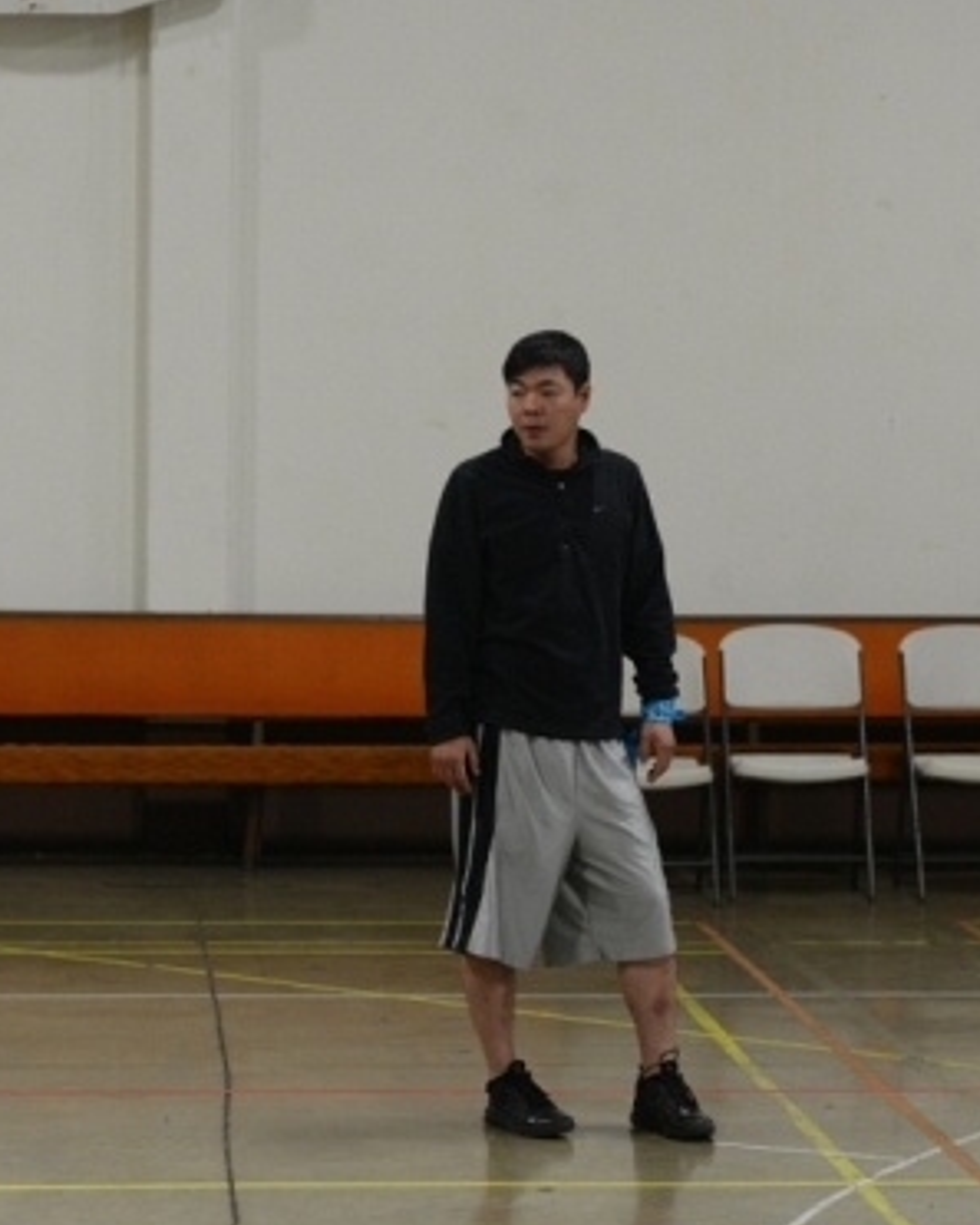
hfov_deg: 12.2
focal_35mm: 126
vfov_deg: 15.3
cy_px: 518
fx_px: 4566
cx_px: 549
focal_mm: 85
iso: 1250
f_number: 3.5
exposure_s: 1/125
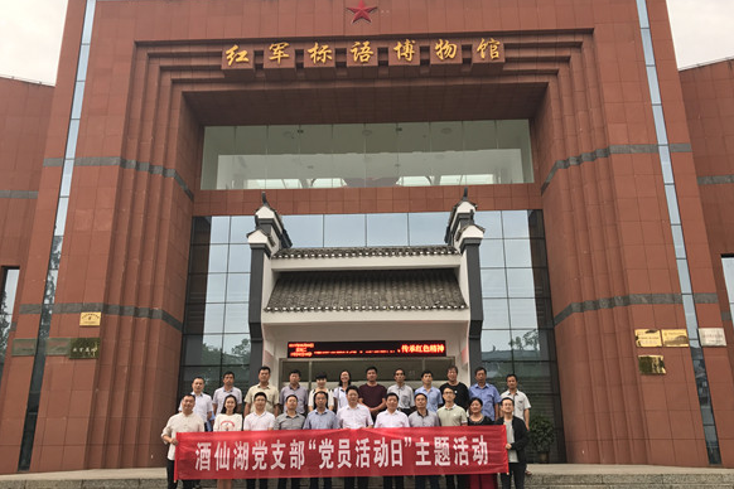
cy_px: 261
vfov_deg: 43.6
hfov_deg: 61.9
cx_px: 367
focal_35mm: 30
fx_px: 612
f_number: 1.8
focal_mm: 3.99
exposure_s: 1/49
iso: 20
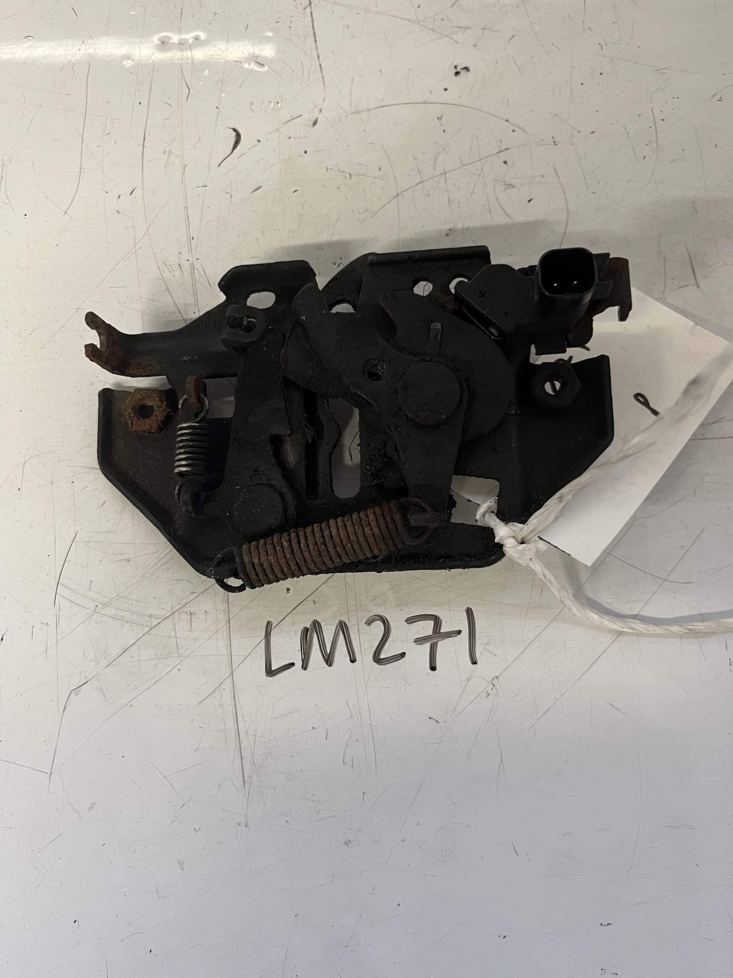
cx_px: 366
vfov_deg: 67.3
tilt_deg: -78.7
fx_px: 734
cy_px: 489
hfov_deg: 53.1
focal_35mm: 26
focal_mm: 5.1
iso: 100
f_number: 1.6
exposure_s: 1/50
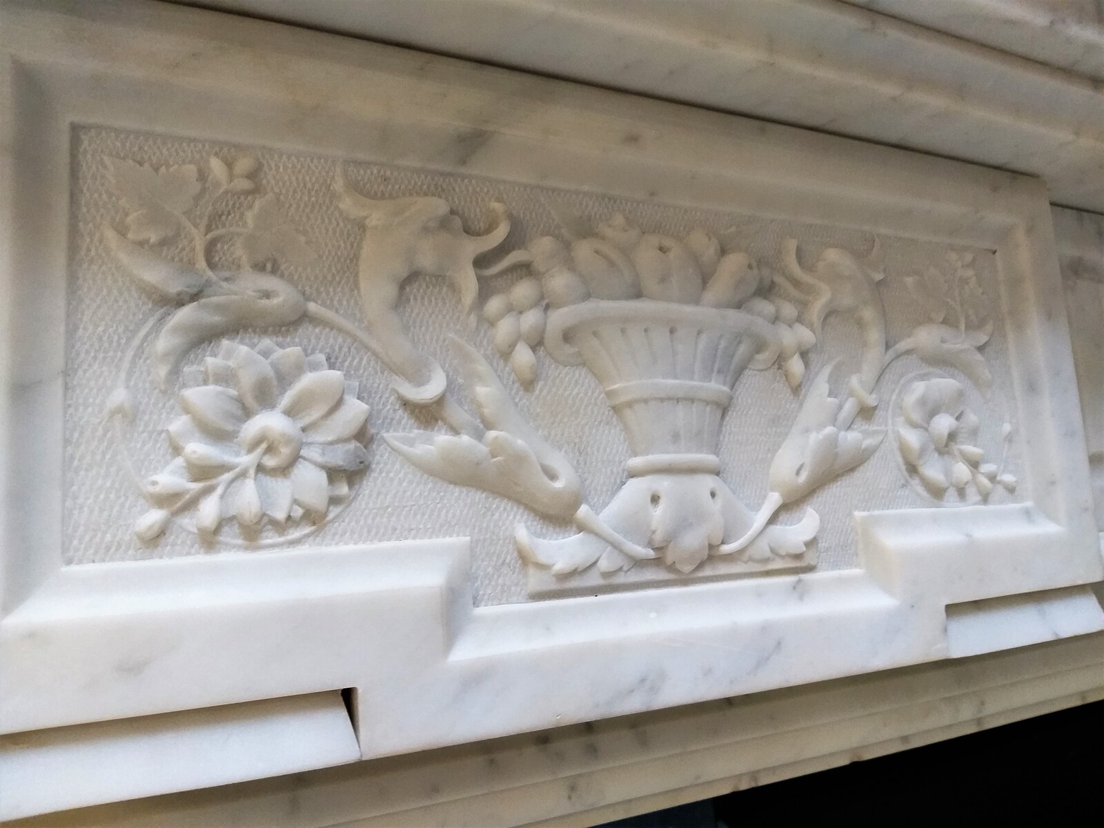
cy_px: 414
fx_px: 829
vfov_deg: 53.1
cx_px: 552
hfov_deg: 67.3
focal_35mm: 26
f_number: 1.7
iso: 200
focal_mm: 3.93
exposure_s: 1/33
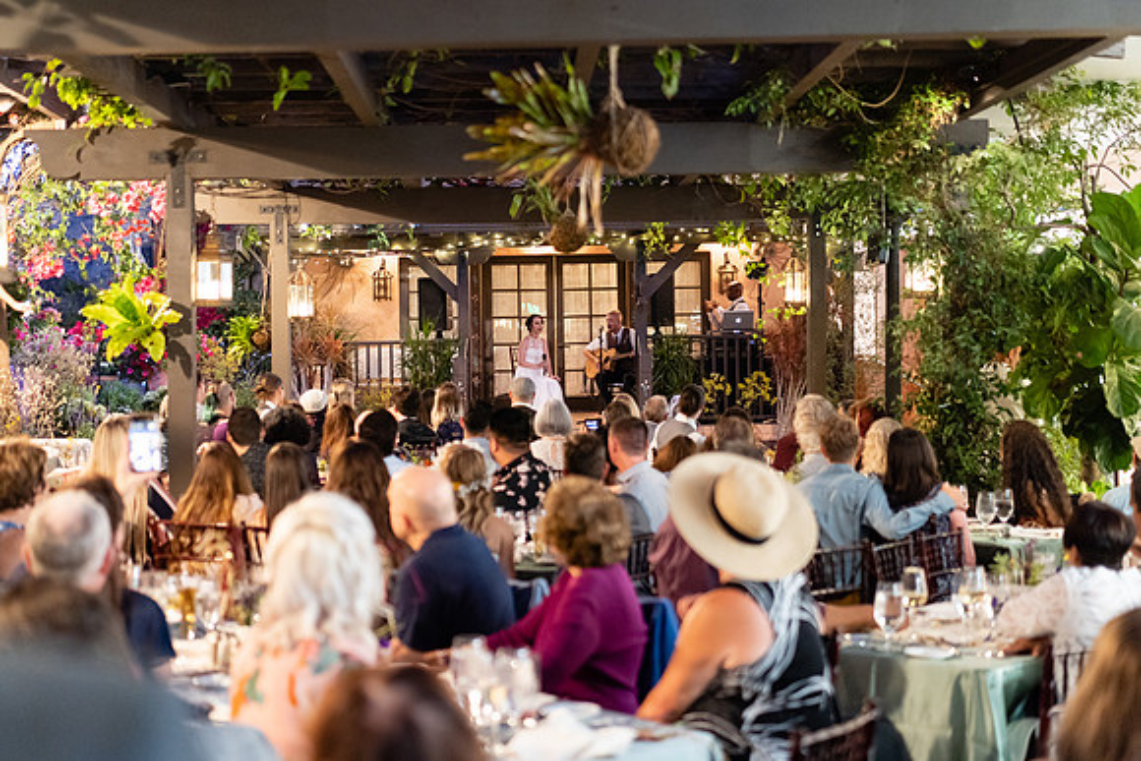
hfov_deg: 35.5
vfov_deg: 24.1
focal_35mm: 56
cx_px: 570
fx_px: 1784
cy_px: 380
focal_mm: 55
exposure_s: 1/80
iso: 1600
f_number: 2
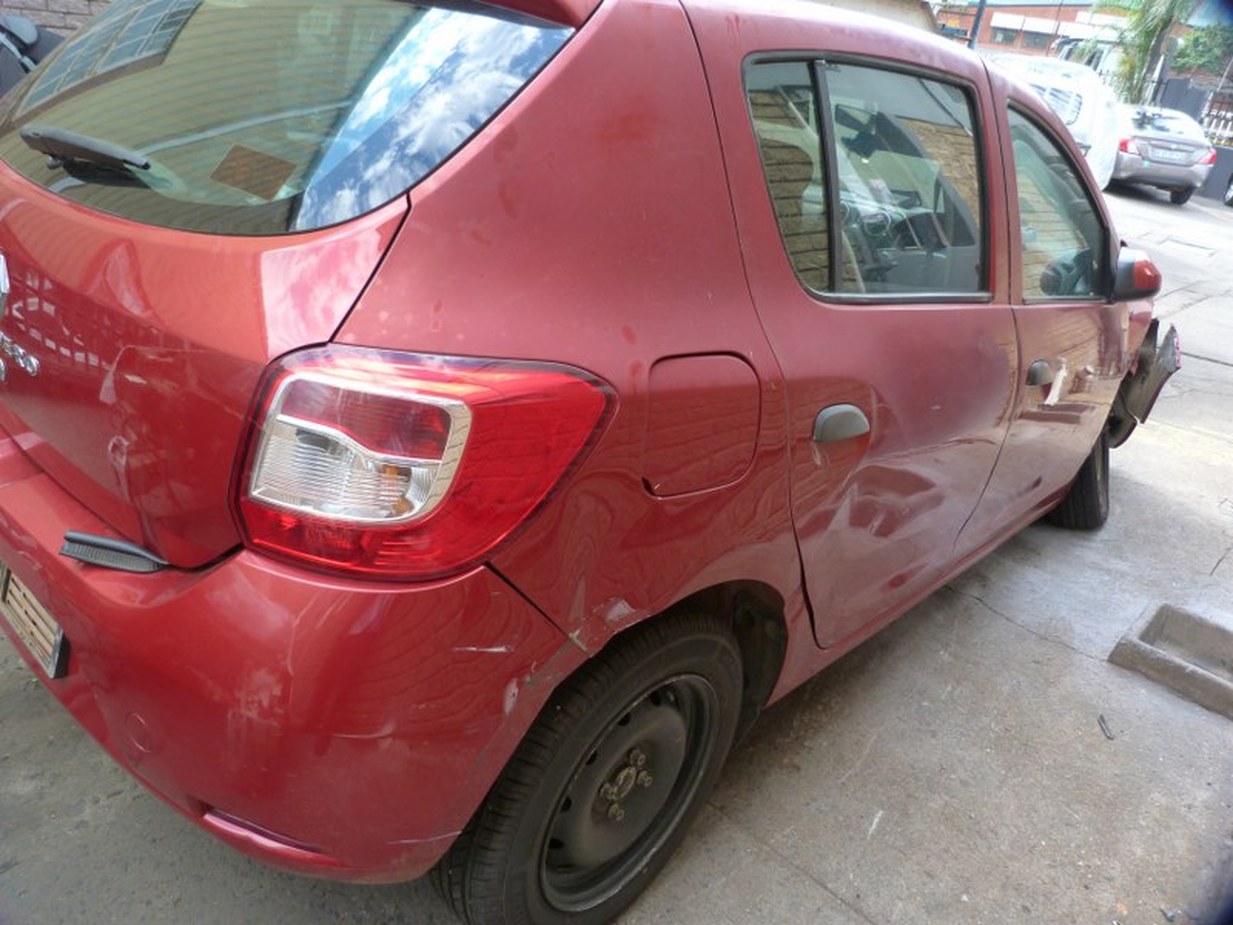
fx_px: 890
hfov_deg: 69.4
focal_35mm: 25
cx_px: 616
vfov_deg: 54.9
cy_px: 462
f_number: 2.8
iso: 125
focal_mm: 4.5
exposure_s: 1/80
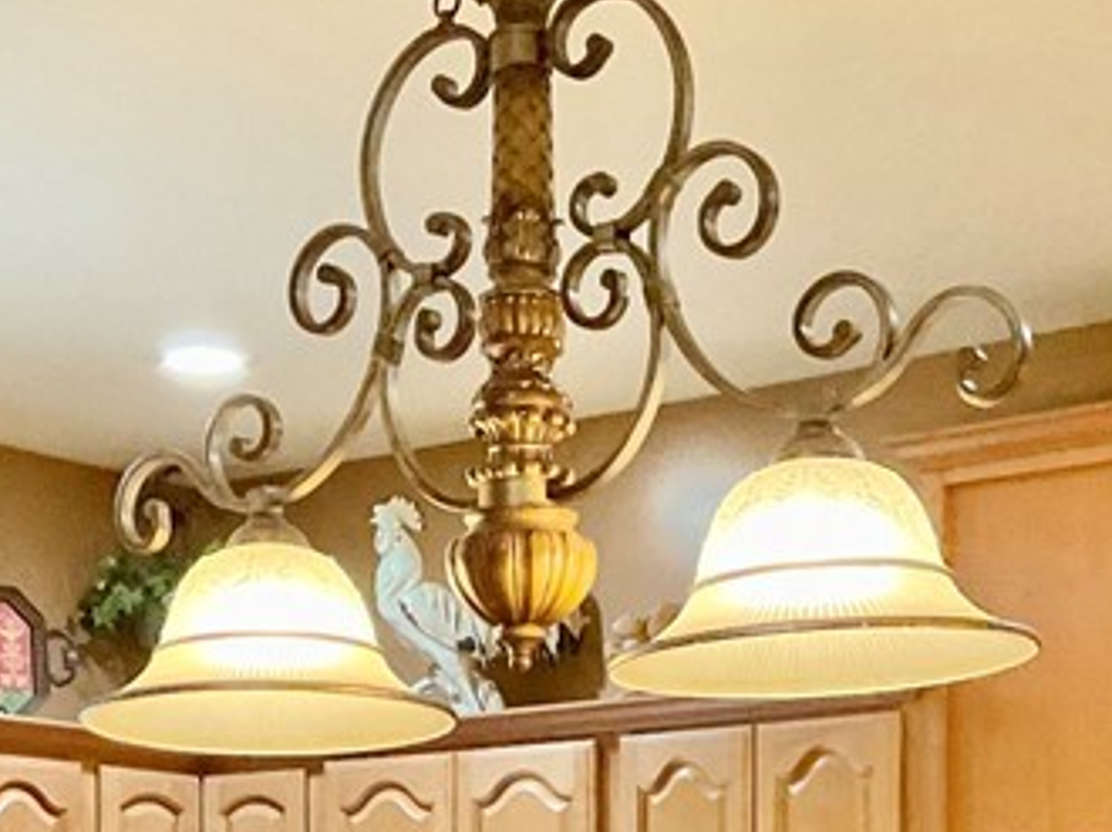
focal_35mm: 90
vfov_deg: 15.3
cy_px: 1189
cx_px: 556
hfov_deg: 21.8
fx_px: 2889
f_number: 1.8
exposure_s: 1/60
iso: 250
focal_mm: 3
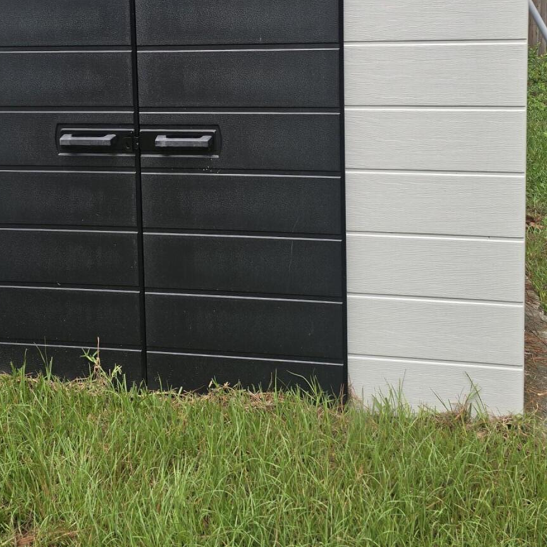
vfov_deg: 34.4
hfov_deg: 35.7
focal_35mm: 47
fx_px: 840
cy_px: 74
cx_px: 181
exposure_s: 1/468
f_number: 1.7
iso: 12
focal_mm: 6.3
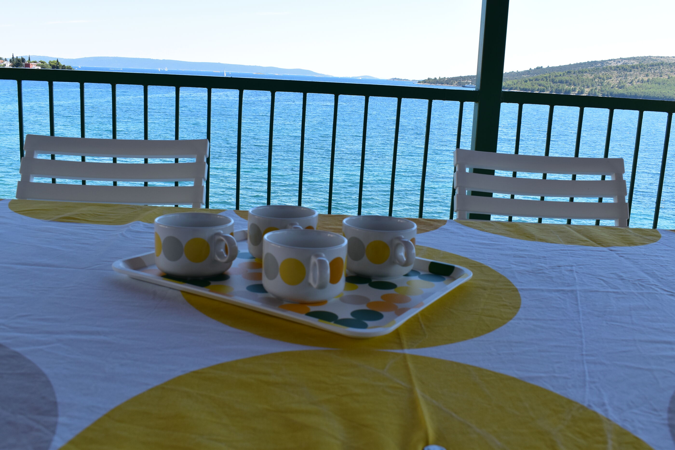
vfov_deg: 38.4
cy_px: 225
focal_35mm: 34
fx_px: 647
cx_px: 338
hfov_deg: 55.1
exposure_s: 1/250
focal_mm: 23
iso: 400
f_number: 10
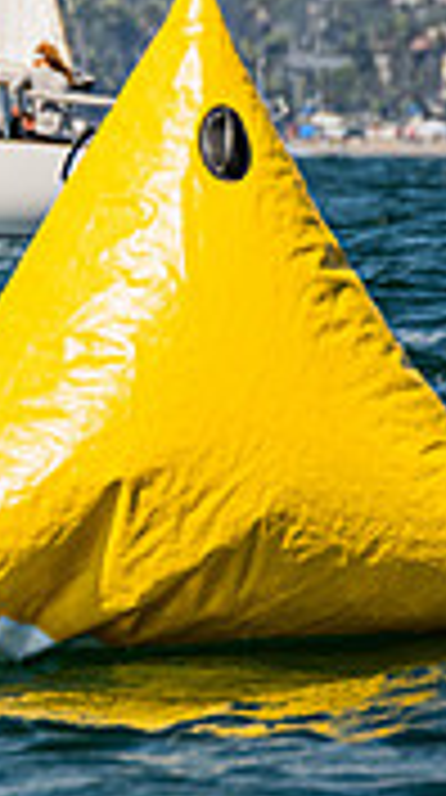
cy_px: -128
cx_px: -947
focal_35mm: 1265
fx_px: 26711
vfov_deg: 1.7
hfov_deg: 1.0
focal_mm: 280
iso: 500
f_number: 8
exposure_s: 1/1250
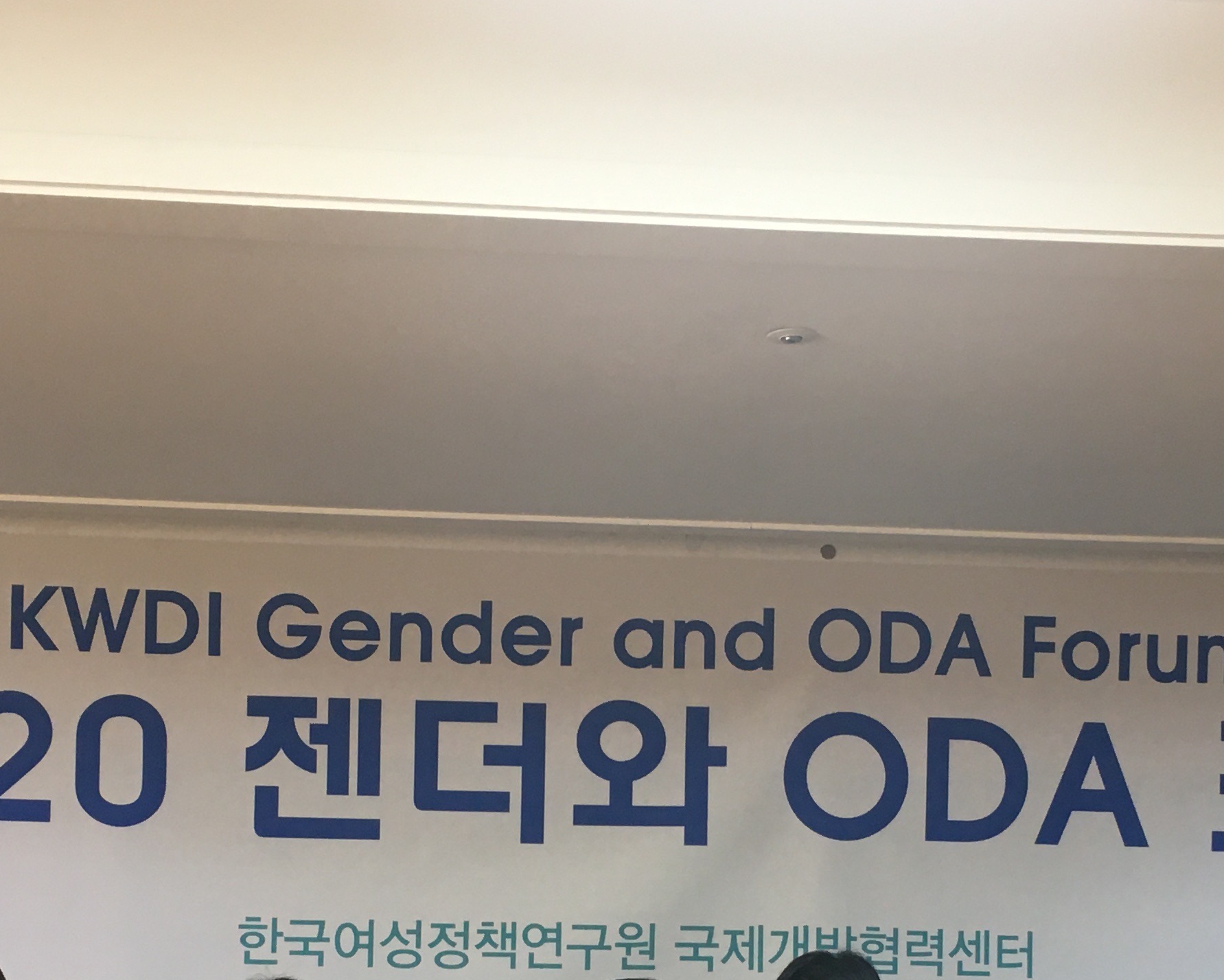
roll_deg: -1.5
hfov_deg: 29.5
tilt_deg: +4.5
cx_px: 697
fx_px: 2319
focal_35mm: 64
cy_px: 937
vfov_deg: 23.1
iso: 80
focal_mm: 4.15
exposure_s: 1/30
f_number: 2.2
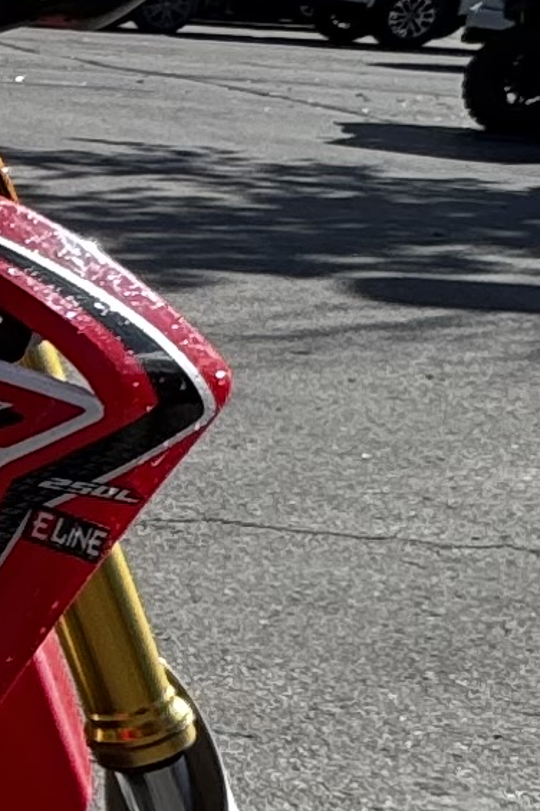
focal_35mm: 104
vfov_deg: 19.3
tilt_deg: -20.3
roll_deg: -3.3
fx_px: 2343
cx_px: -1201
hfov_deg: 9.5
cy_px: 706
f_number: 2.2
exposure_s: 1/756
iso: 40
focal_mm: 2.22
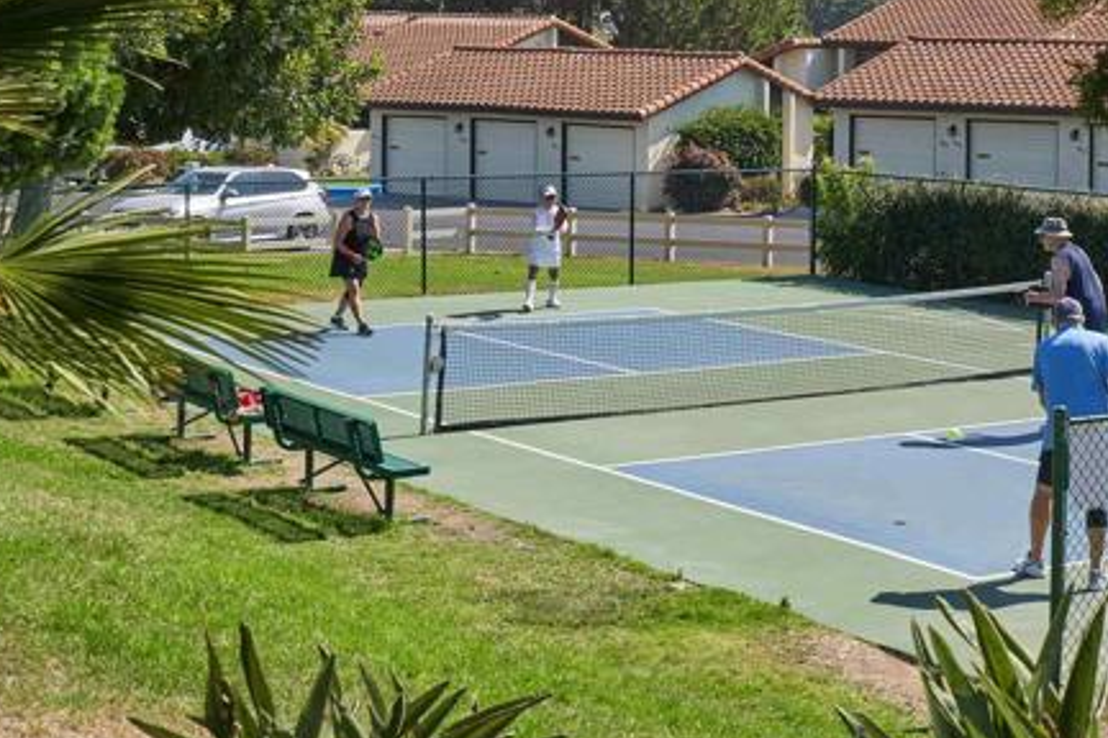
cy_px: 42
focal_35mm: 83
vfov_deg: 16.2
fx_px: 2554
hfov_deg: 24.1
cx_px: 864
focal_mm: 35
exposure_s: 1/1600
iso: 400
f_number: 5.6
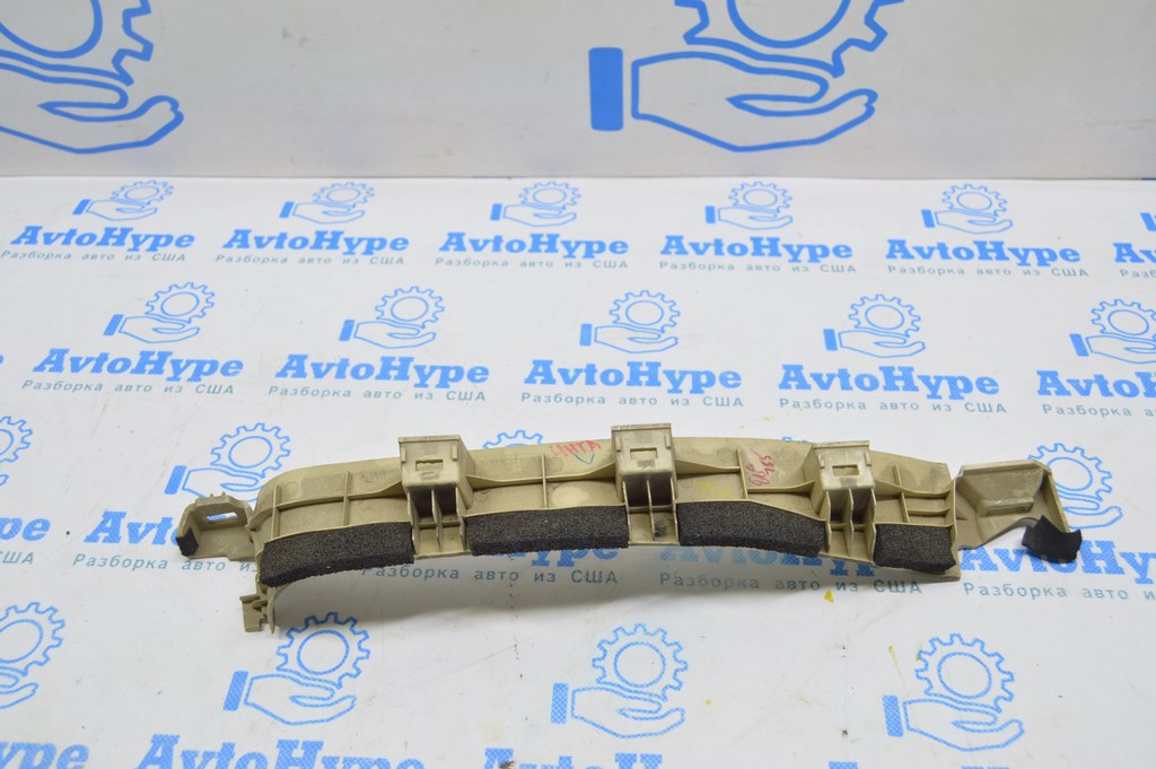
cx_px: 578
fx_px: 1059
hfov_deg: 57.3
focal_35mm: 33
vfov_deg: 39.9
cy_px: 384
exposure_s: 1/20
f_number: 5.6
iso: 400
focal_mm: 22
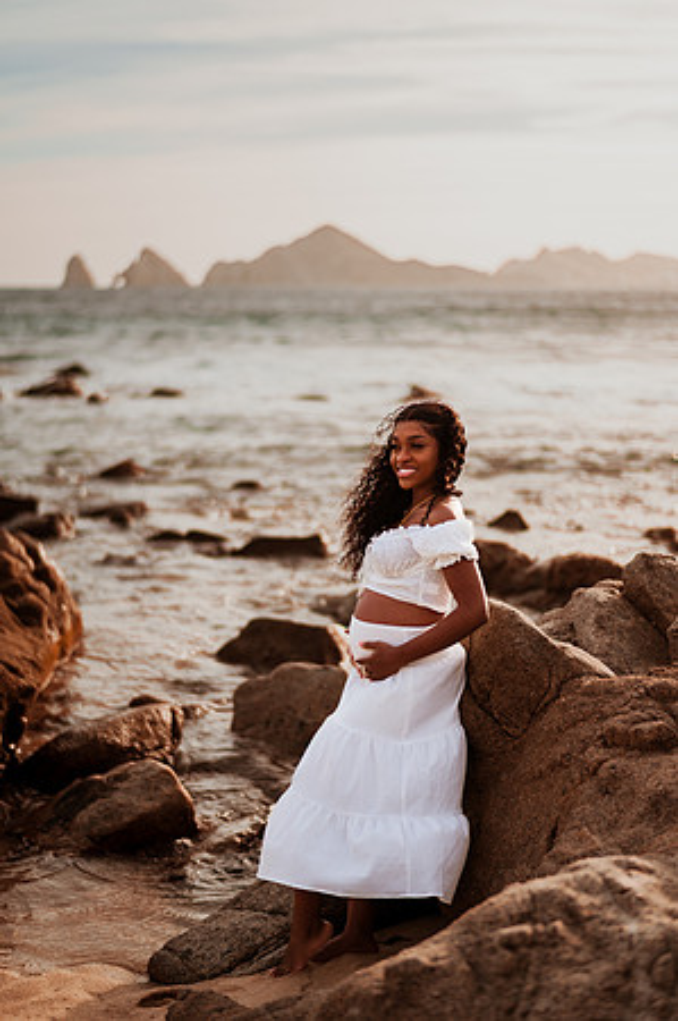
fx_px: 1642
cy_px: 510
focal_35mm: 58
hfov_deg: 23.3
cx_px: 339
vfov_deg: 34.5
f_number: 1.4
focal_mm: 58
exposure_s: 1/6400
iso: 125
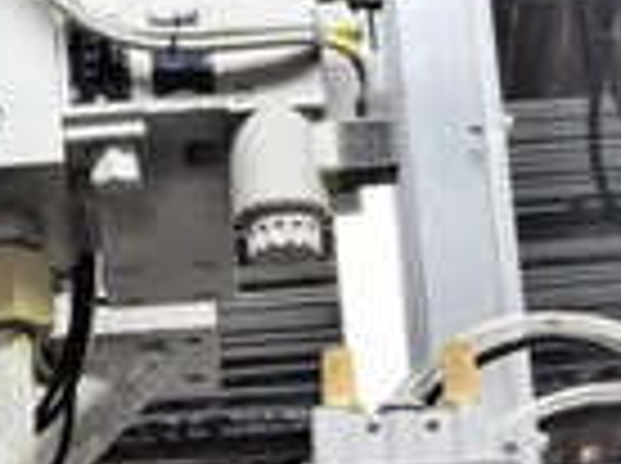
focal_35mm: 247
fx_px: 4423
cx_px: -130
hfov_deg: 8.0
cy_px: 72
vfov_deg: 6.0
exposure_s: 1/40
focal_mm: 15.2
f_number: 4.5
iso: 400
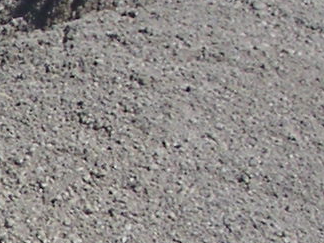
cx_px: -539
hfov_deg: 7.5
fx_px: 2246
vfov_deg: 6.2
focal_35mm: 240
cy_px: 234
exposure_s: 1/250
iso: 50
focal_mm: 6
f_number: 6.7
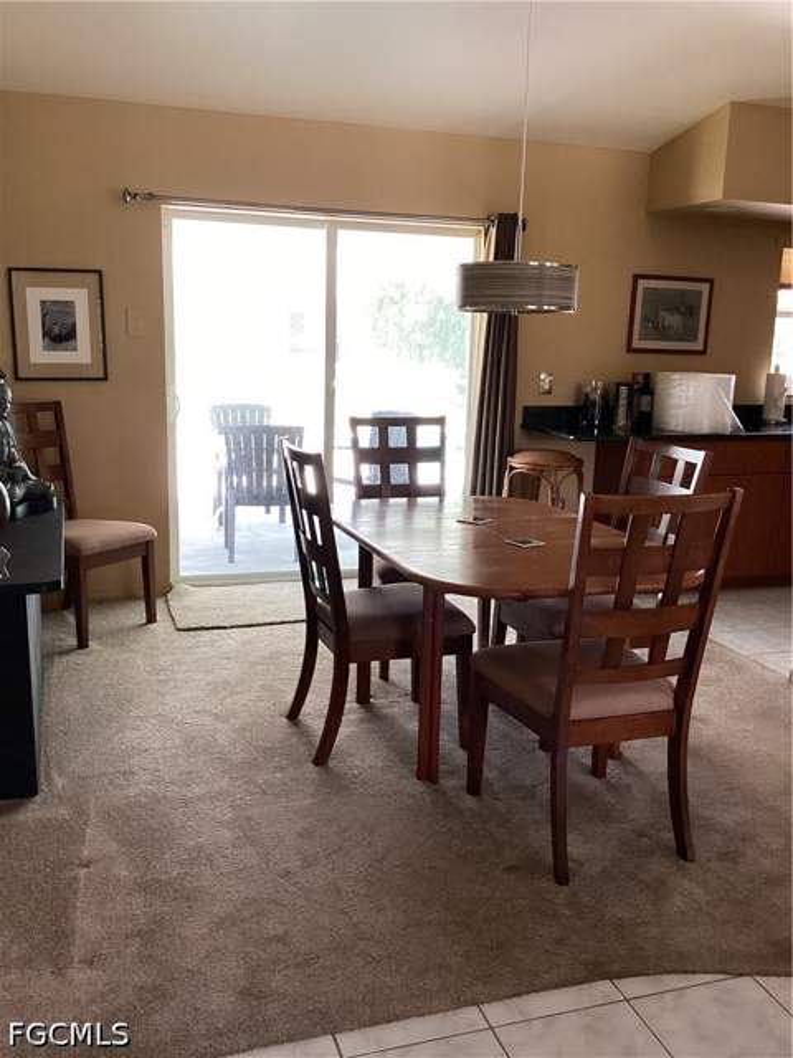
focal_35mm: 31
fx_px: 947
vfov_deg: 58.4
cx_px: 396
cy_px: 529
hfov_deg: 45.4
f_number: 2.4
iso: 125
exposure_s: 1/60
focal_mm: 3.3
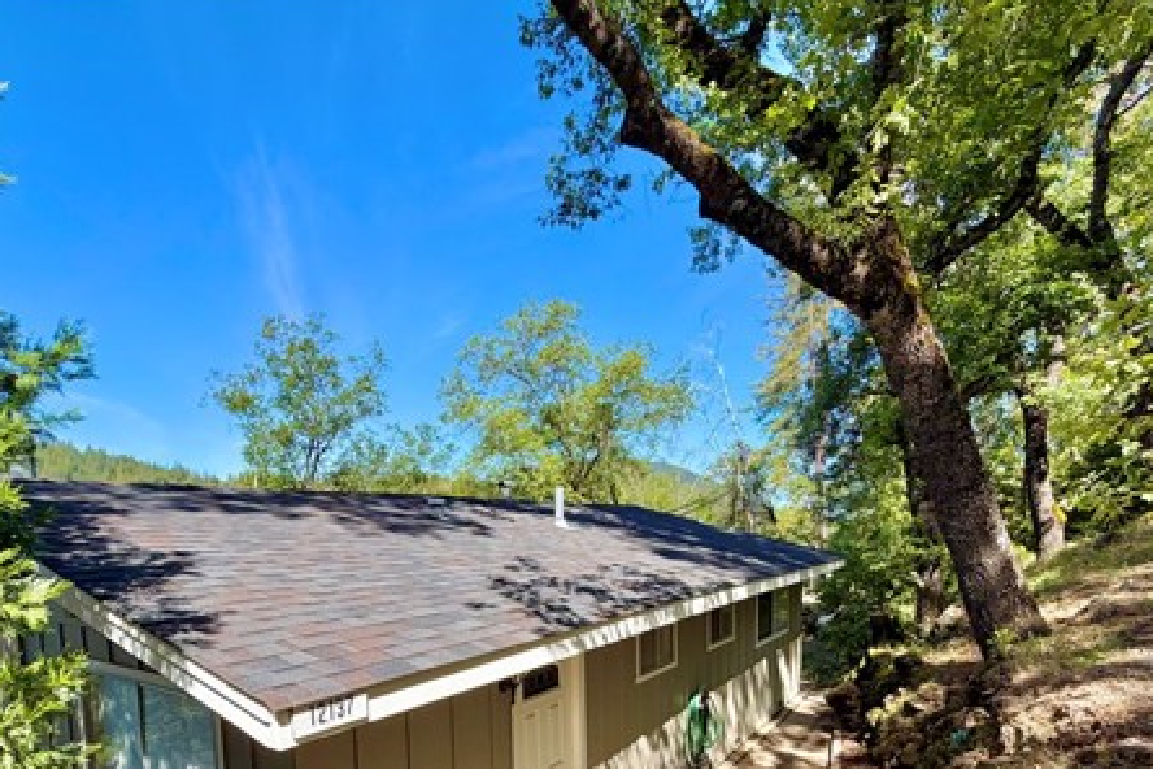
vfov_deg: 55.8
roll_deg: +1.0
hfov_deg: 81.1
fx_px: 673
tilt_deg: -6.7
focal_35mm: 21
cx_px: 538
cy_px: 600
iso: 40
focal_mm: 2.22
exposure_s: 1/770
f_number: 2.2
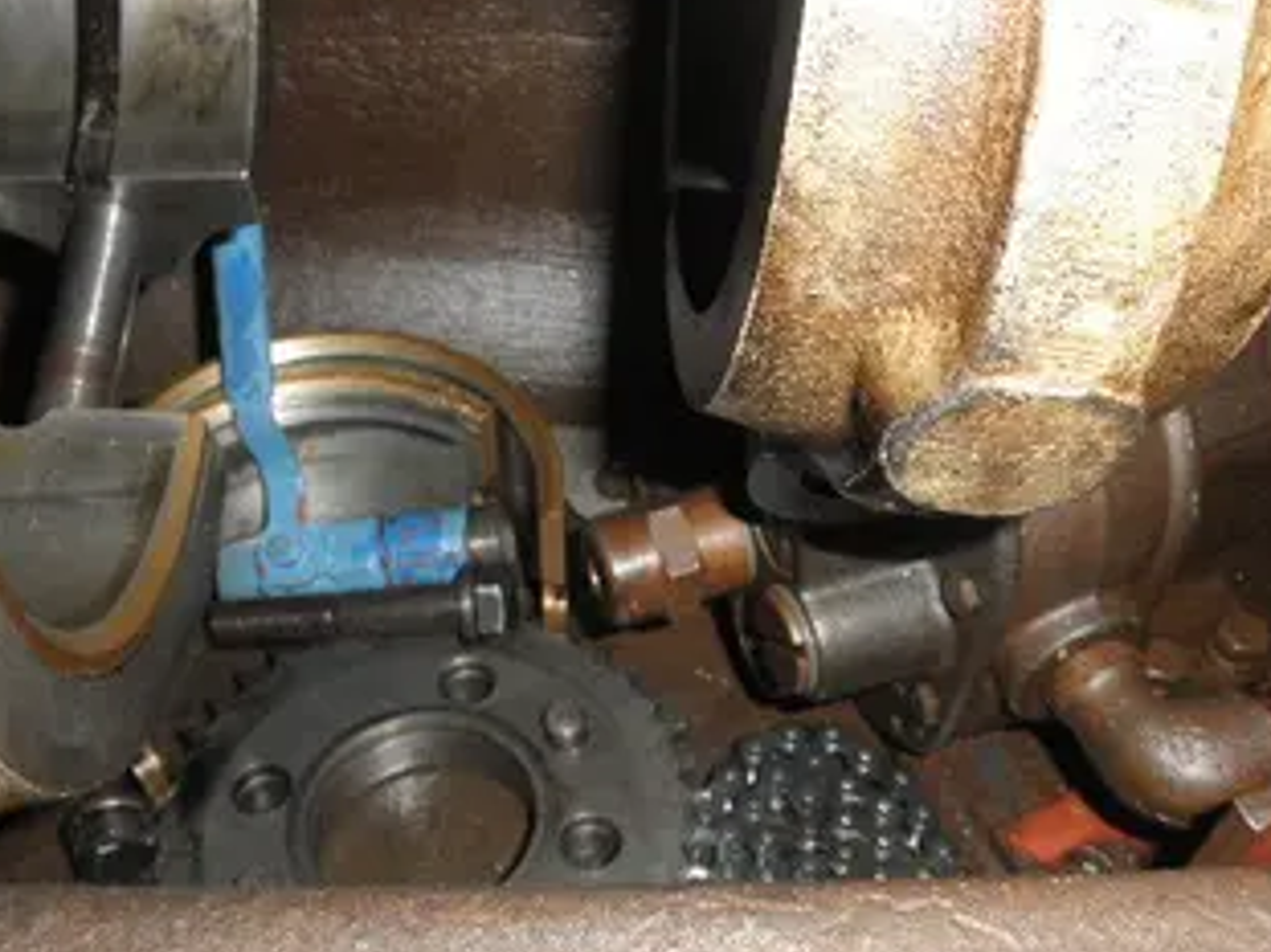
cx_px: 580
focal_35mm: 36
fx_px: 1321
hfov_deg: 51.3
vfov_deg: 39.6
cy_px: 511
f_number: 8.5
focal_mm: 5
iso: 200
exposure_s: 1/30
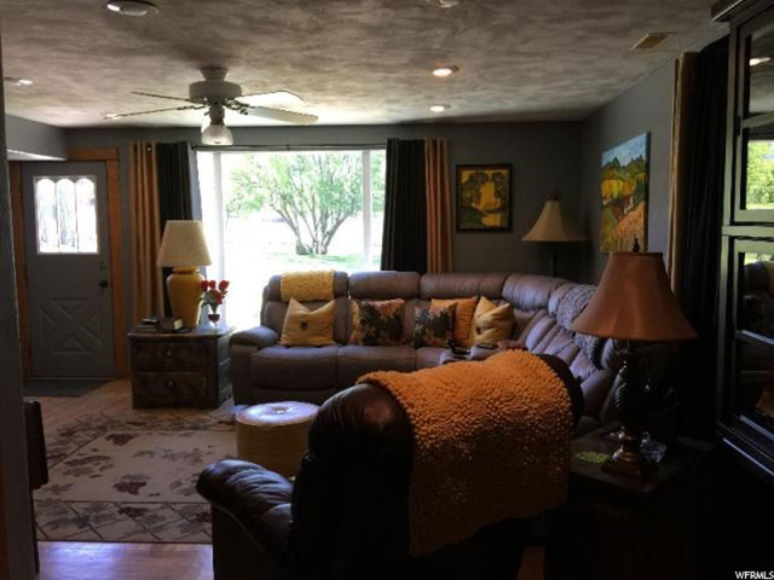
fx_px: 648
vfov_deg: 48.2
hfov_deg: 61.7
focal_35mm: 29
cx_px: 387
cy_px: 290
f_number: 2.2
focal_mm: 4.15
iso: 32
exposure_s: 1/30
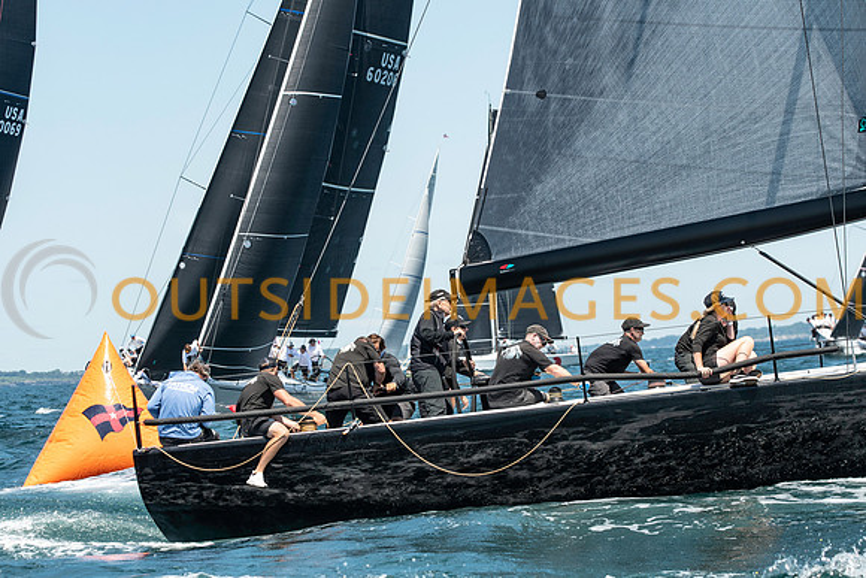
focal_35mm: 168
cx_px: 433
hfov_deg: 12.2
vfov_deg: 8.2
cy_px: 289
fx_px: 4042
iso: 250
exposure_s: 1/1600
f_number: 5
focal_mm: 112
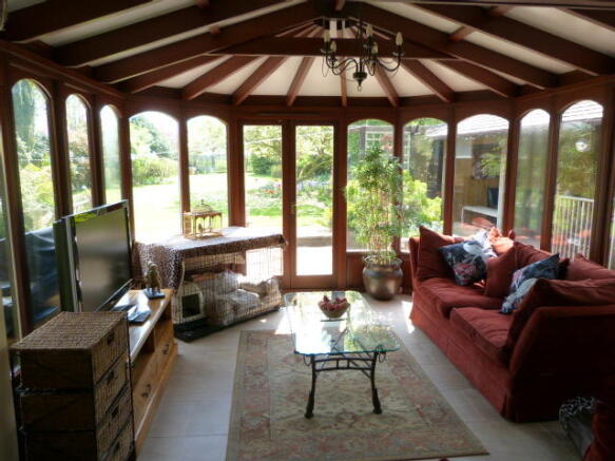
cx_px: 308
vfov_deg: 54.9
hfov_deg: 69.4
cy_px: 230
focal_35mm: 25
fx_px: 444
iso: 100
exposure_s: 1/125
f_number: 2.8
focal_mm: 4.5
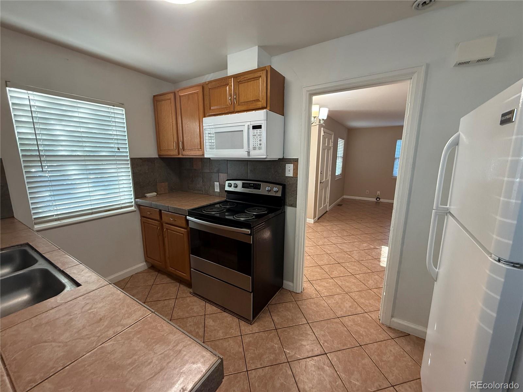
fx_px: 212
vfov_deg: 85.7
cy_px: 196
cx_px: 262
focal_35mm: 14
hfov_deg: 102.1
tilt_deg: -10.2
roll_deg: -0.3
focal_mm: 2.22
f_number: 2.2
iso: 320
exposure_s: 1/120
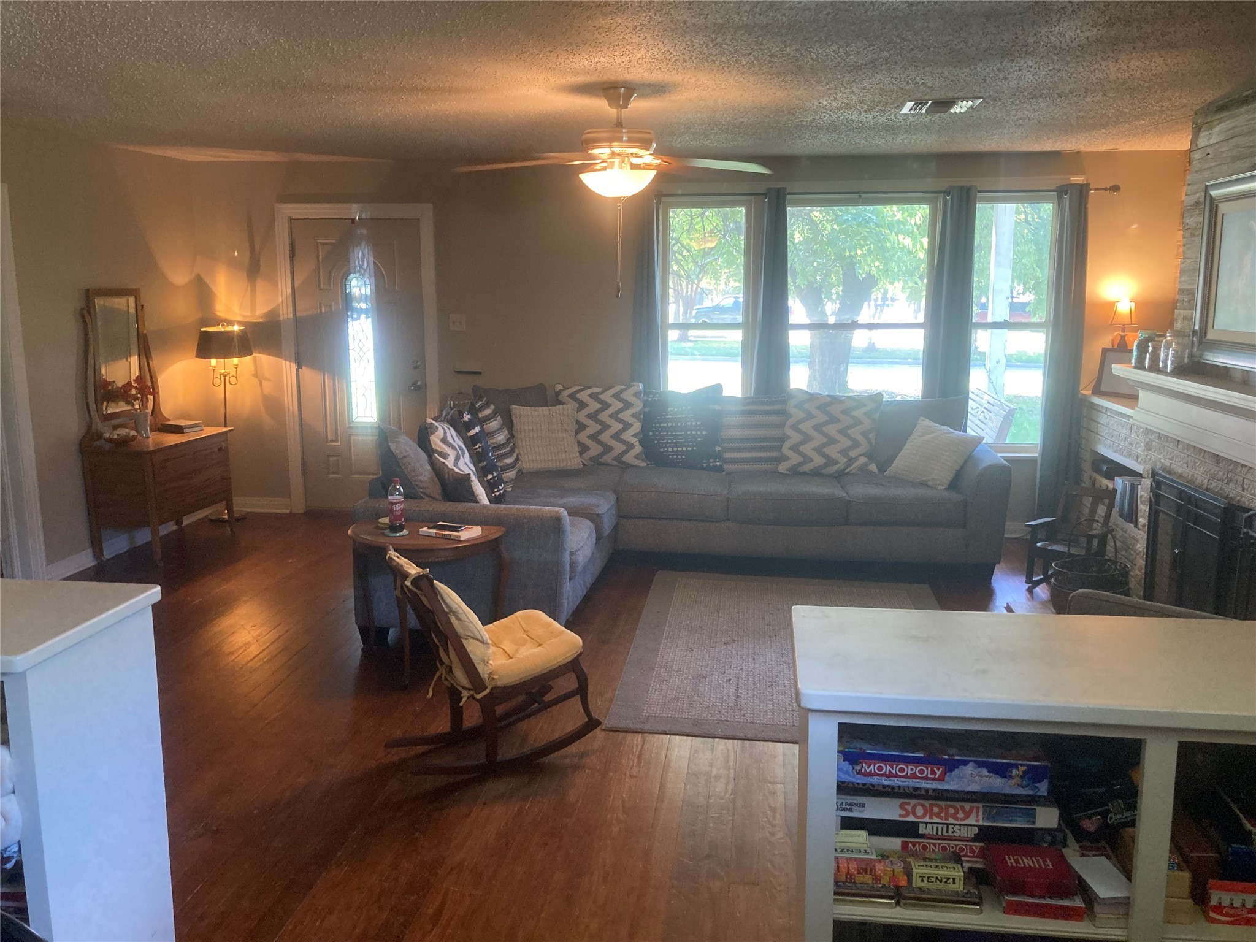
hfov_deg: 63.4
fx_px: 1016
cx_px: 628
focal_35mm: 28
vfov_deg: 49.7
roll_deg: +0.5
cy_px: 471
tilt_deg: -9.1
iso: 250
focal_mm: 3.99
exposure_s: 1/60
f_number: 1.8
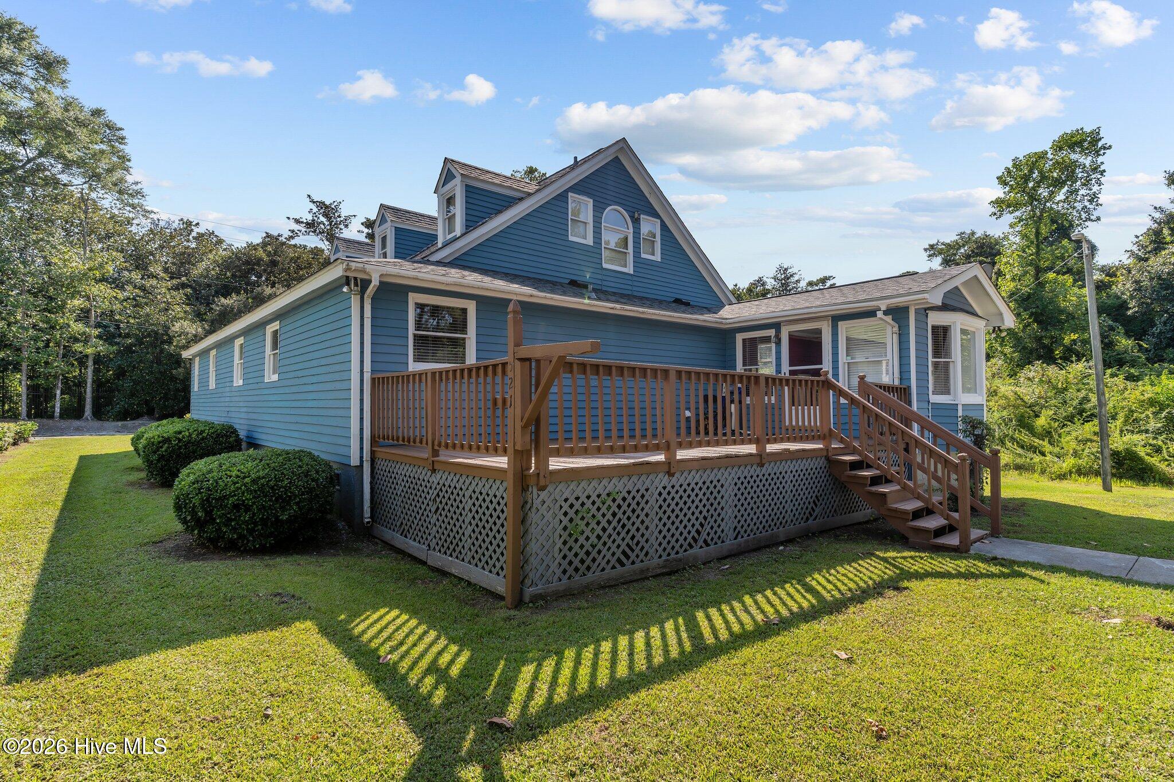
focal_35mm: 17
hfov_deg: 93.3
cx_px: 587
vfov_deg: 70.4
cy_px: 391
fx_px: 554
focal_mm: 17
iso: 100
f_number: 5.6
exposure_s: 1/250
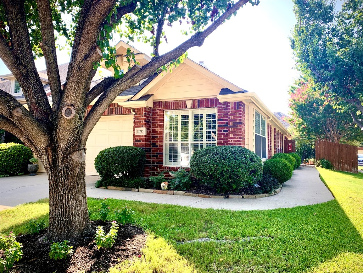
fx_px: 273
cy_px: 136
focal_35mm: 26
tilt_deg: +2.3
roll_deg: -0.4
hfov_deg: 67.3
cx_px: 182
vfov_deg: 53.1
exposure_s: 1/529
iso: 25
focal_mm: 4.25
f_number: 1.8
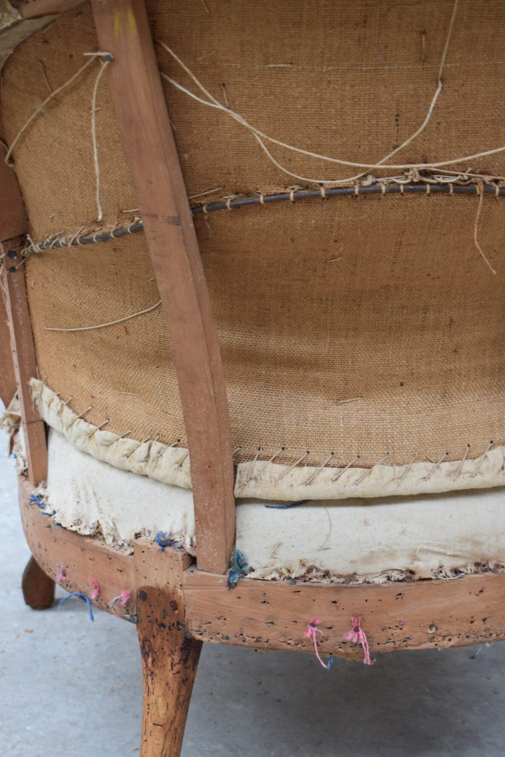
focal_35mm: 82
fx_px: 1725
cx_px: 265
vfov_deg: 24.7
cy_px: 479
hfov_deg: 16.7
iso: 800
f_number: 6.3
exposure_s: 1/15
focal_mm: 38
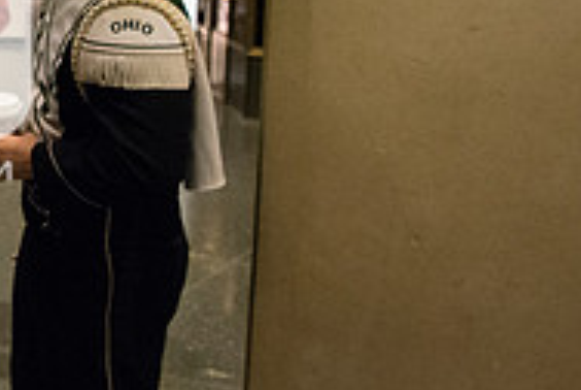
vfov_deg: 18.3
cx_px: -201
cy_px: 60
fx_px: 1196
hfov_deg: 23.6
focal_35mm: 74
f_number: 3.5
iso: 10000
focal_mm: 24
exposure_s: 1/100
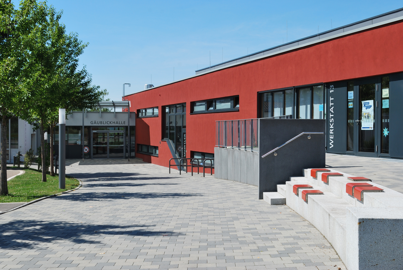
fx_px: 572
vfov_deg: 26.6
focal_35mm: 51
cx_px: 202
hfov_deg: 38.8
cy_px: 135
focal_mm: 34
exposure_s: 1/125
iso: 100
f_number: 11
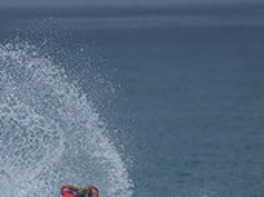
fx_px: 12407
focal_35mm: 1628
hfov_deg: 1.2
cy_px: 253
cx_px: 40
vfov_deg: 0.9
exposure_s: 1/2000
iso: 160
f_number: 5.6
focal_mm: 500
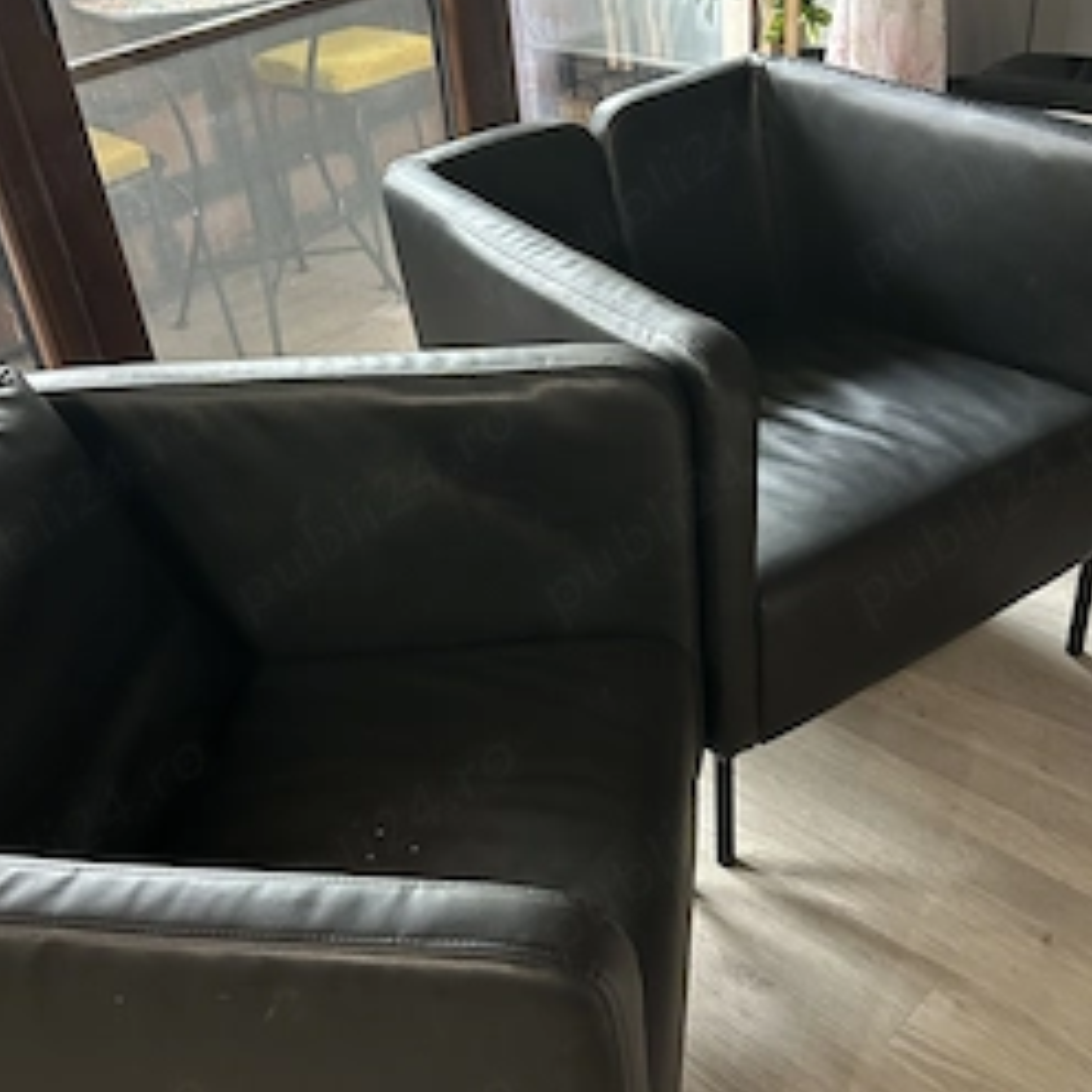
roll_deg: +7.5
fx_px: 1321
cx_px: 528
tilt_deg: -36.5
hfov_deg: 44.9
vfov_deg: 44.9
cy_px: 581
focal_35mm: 37
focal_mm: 5.7
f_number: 1.5
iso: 500
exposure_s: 1/33
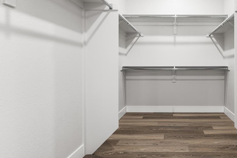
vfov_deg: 49.2
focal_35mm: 26
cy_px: 62
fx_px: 171
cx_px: 175
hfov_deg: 65.6
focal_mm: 16
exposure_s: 1/3
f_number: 8
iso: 500
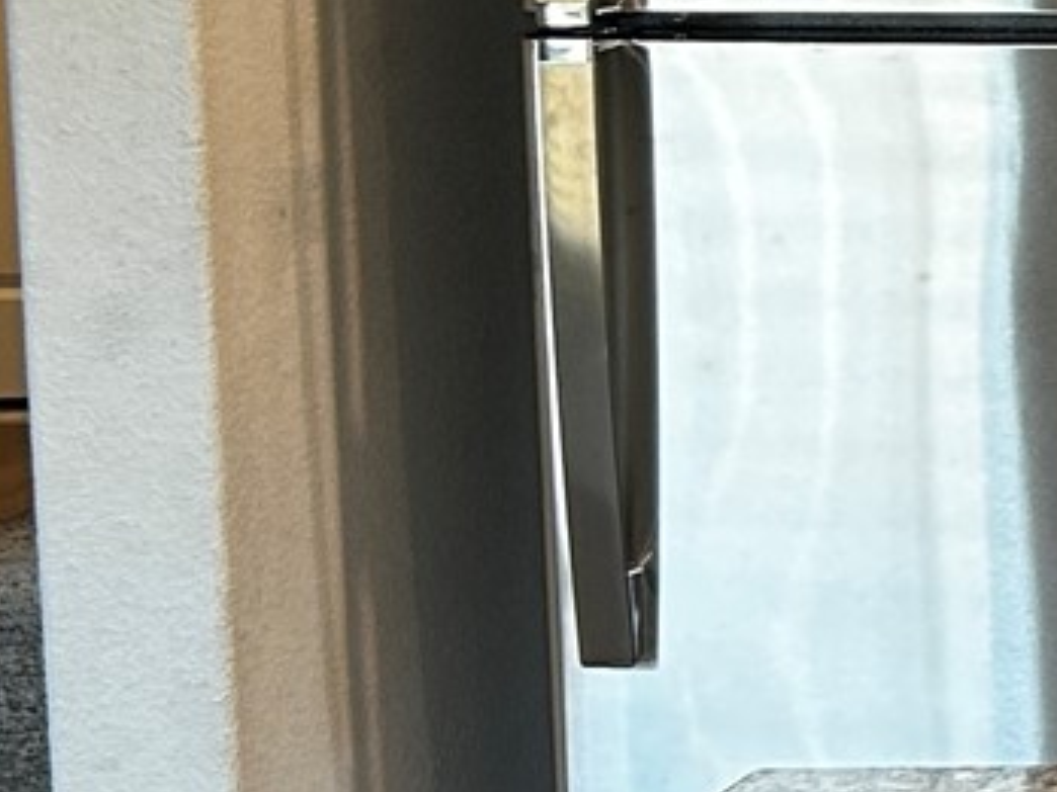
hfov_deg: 10.7
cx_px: 2670
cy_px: 191
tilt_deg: -7.2
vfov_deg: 9.7
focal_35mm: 153
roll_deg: -0.5
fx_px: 4672
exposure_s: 1/60
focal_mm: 5.7
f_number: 1.5
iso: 100
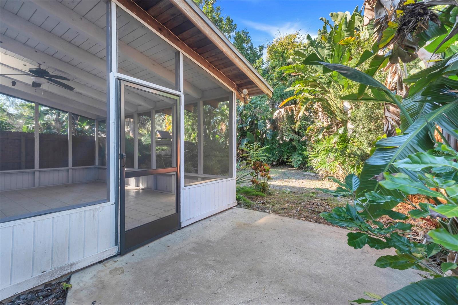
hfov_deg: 100.4
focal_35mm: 15
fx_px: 191
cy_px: 152
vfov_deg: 77.3
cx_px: 229
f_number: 9
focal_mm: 10
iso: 250
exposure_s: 1/5
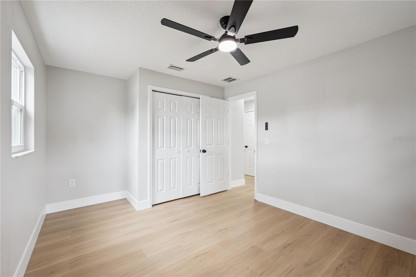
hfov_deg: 100.4
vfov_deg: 77.3
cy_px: 138
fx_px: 173
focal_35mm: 15
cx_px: 208
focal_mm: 15
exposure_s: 1/6
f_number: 9
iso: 200
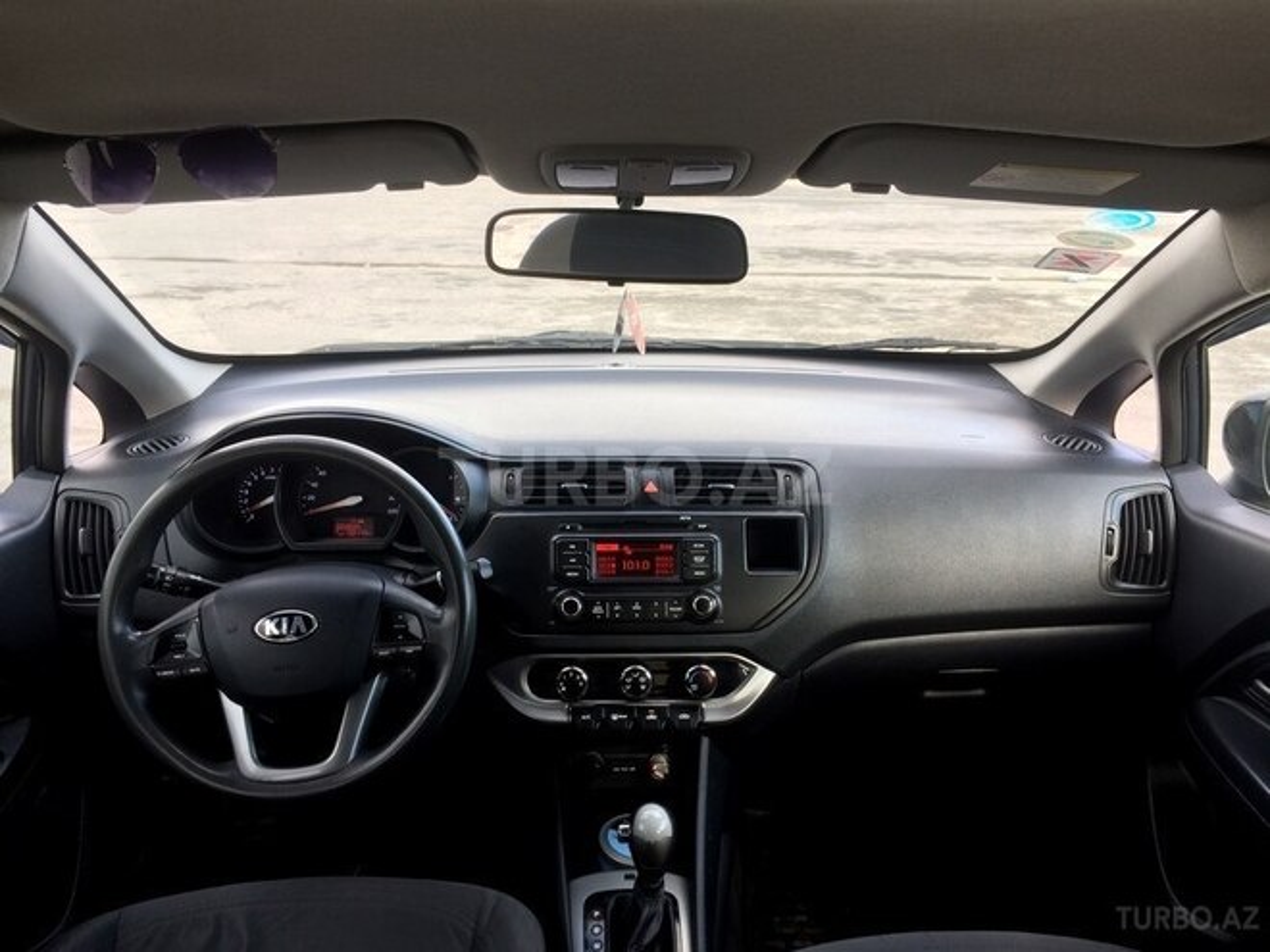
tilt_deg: -18.7
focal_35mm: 29
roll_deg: +0.8
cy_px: 476
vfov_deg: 48.2
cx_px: 635
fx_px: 1064
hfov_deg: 61.7
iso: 32
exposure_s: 1/132
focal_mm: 4.15
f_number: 2.2
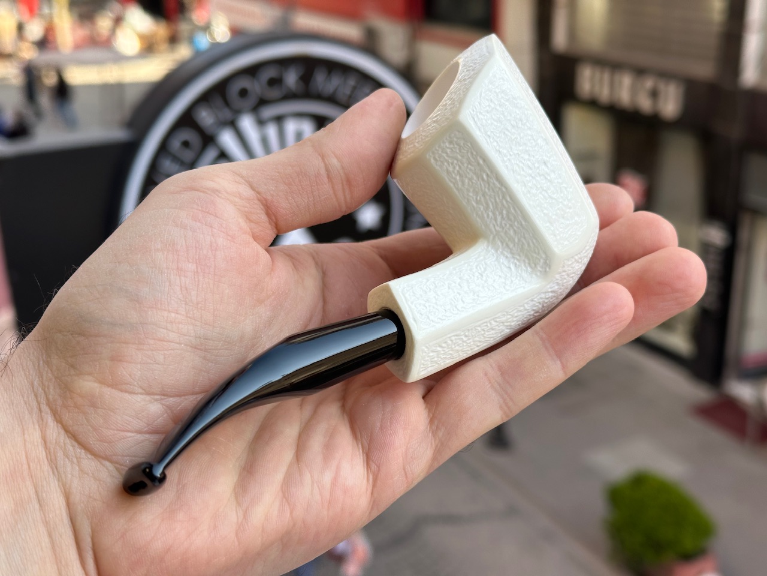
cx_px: 384
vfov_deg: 30.3
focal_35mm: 48
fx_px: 1064
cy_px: 288
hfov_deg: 39.7
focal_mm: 6.86
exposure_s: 1/421
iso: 64
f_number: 1.78
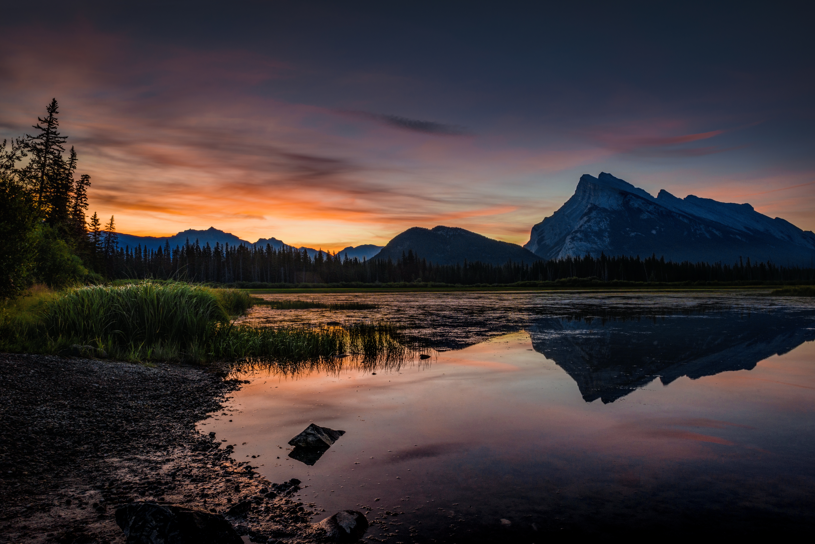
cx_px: 408
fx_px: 543
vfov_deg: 53.2
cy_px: 272
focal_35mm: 24
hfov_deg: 73.7
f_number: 22
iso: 250
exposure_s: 1.6
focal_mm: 24
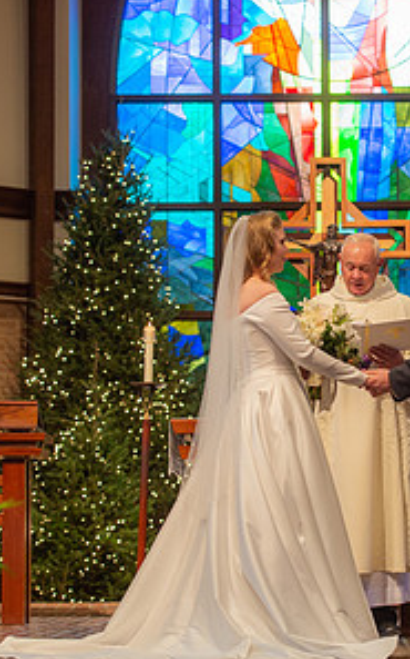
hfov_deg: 8.1
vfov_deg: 13.0
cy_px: 326
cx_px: 399
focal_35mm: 161
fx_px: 2885
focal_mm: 78
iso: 1250
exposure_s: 1/160
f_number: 3.2
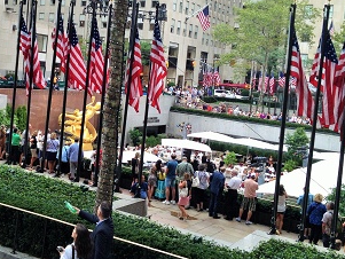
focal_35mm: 57
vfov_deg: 25.5
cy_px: 84
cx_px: 101
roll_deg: -3.7
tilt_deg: -4.8
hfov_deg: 33.3
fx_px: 568
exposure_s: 1/120
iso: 80
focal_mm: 4.28
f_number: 2.4
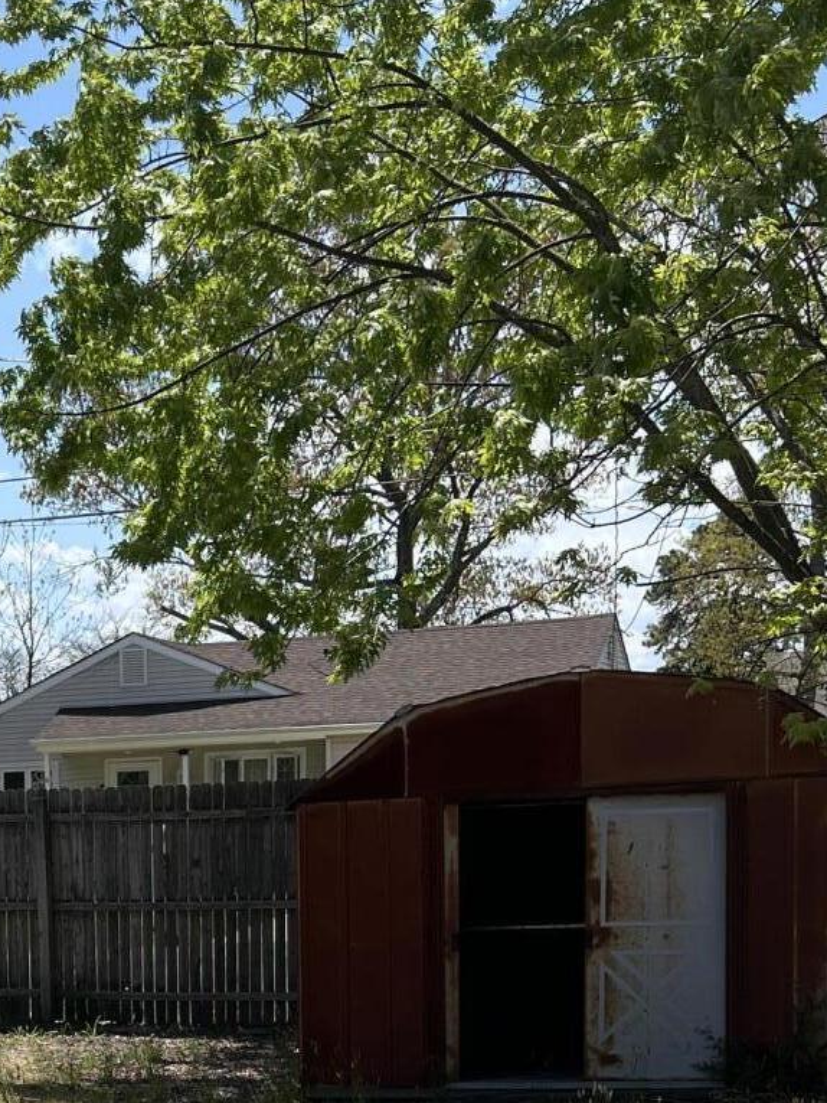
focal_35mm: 68
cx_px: -141
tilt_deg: -6.4
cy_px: 1093
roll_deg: +2.3
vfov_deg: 27.0
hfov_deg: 20.4
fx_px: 2165
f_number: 1.5
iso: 50
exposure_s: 1/3831
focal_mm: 5.7
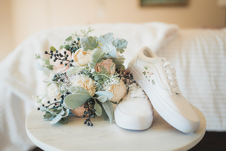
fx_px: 224
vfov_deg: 37.2
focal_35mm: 36
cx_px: 113
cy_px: 76
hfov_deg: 53.5
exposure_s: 1/320
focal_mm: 35
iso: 500
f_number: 1.4
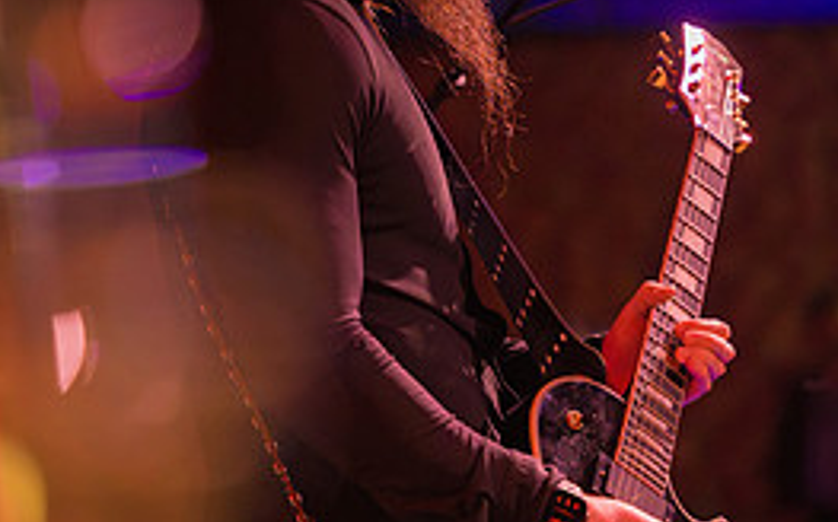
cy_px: 258
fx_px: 4382
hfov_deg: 10.9
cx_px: 475
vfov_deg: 6.8
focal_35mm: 192
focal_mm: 110
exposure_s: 1/250
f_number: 2.8
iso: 8000
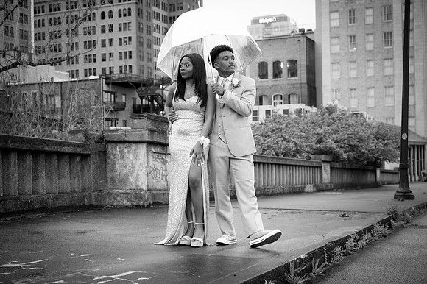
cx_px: 214
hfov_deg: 40.7
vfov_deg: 27.7
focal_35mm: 49
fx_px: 576
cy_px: 142
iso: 1600
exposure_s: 1/125
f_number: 4
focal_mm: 48
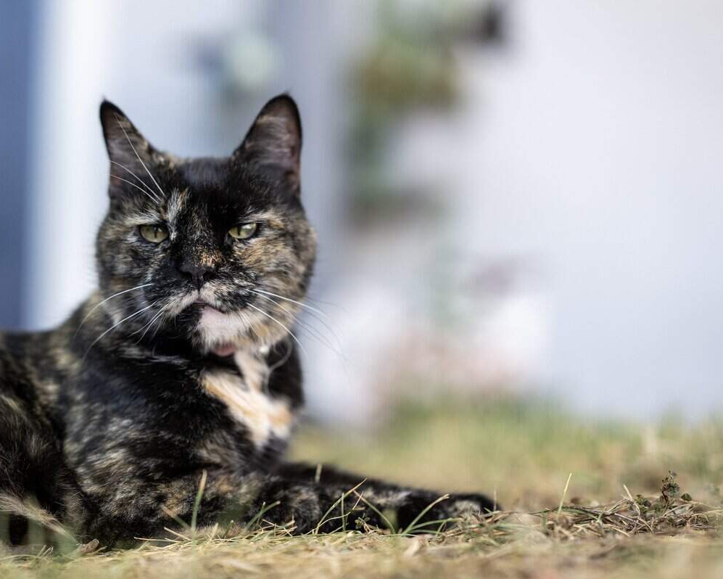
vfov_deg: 16.0
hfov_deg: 19.9
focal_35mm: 96
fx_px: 2055
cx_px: 314
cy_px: 290
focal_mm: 85
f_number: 2.2
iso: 500
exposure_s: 1/800
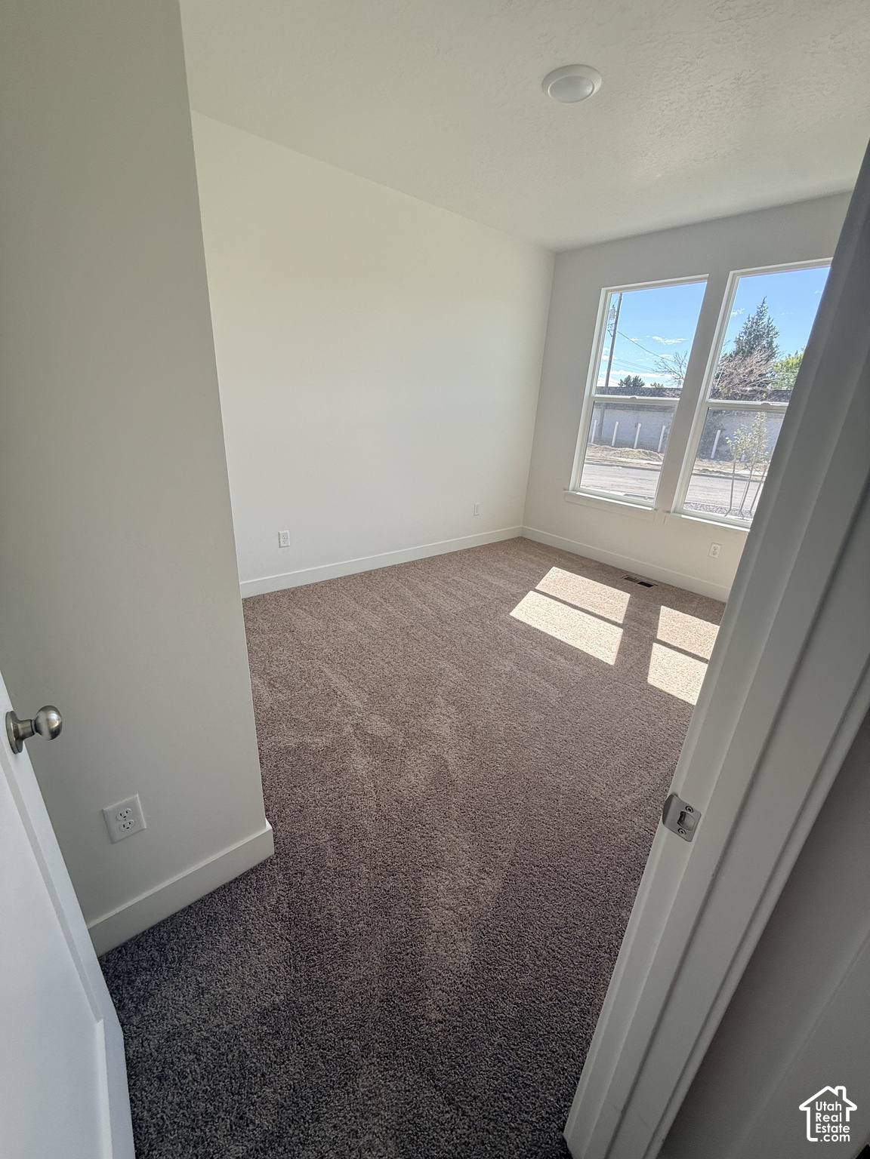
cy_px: 580
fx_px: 469
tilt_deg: -20.2
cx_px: 435
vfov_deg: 102.1
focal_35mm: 14
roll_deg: -3.6
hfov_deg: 85.7
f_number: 2.2
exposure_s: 1/243
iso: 50
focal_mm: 2.22
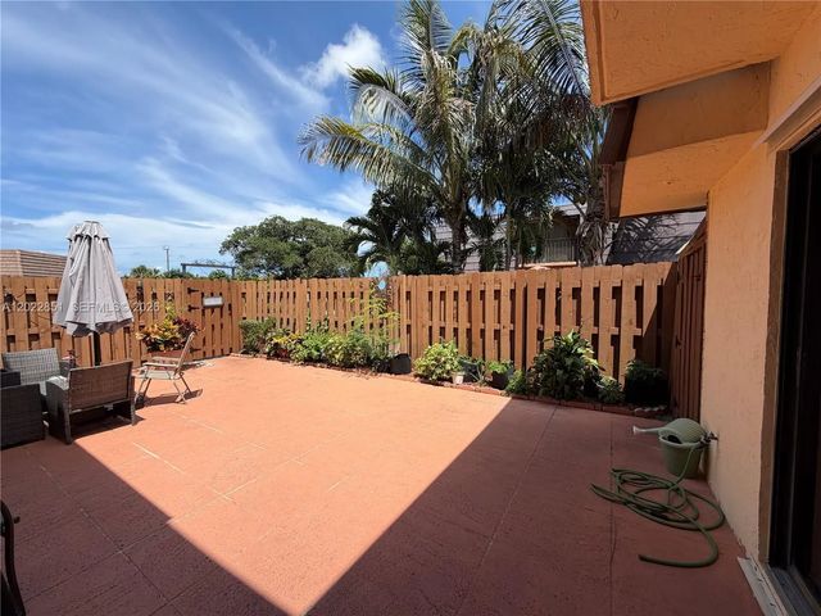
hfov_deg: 102.1
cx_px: 410
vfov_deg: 85.7
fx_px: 332
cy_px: 308
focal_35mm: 14
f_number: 2.2
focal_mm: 2.22
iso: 20
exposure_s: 1/809
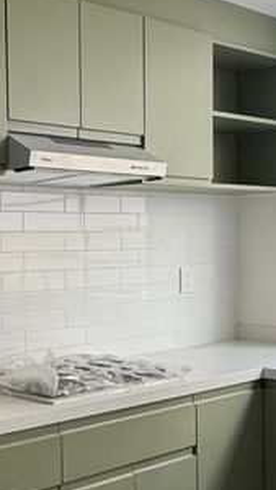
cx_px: 145
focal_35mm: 61
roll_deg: +0.3
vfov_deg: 34.3
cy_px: 278
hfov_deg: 19.7
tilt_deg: -1.7
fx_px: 793
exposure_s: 1/99
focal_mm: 2.22
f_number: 2.2
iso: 80
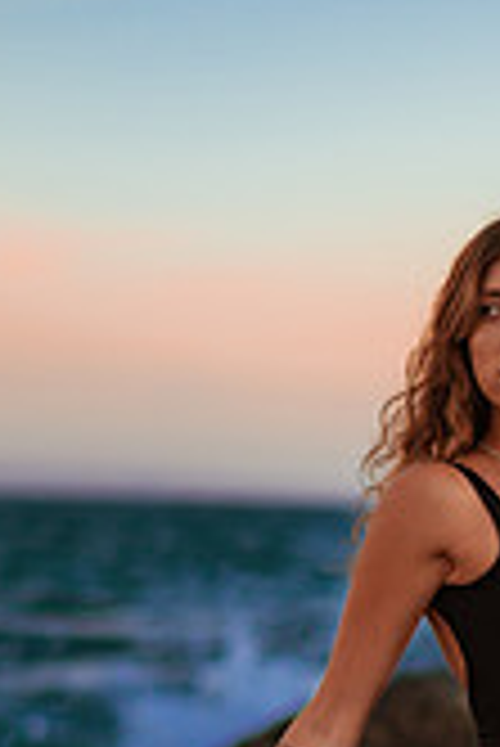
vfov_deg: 12.8
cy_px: 882
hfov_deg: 8.7
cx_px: 396
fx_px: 3264
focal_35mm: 157
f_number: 1.4
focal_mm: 58
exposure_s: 1/320
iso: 100
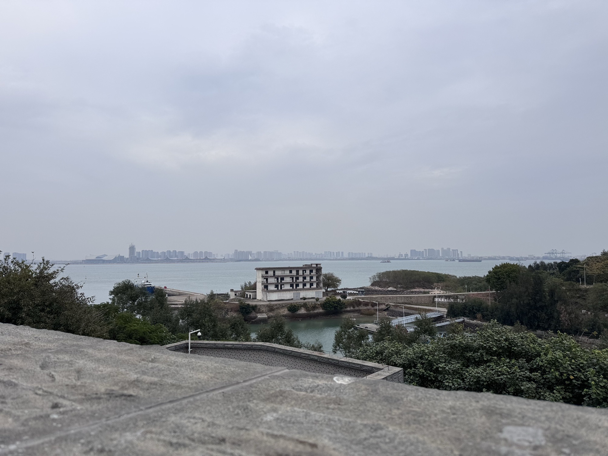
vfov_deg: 56.8
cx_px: 304
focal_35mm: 24
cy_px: 228
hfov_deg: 71.6
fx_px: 422
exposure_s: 1/2833
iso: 80
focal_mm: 6.76
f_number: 1.78
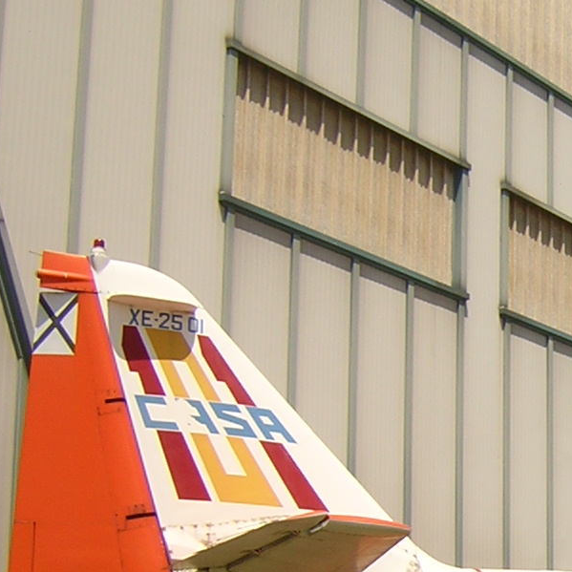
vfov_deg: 20.1
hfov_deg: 19.0
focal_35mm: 85
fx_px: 1589
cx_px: 728
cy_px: 474
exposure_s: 1/451
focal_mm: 4.7
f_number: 5.2
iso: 100
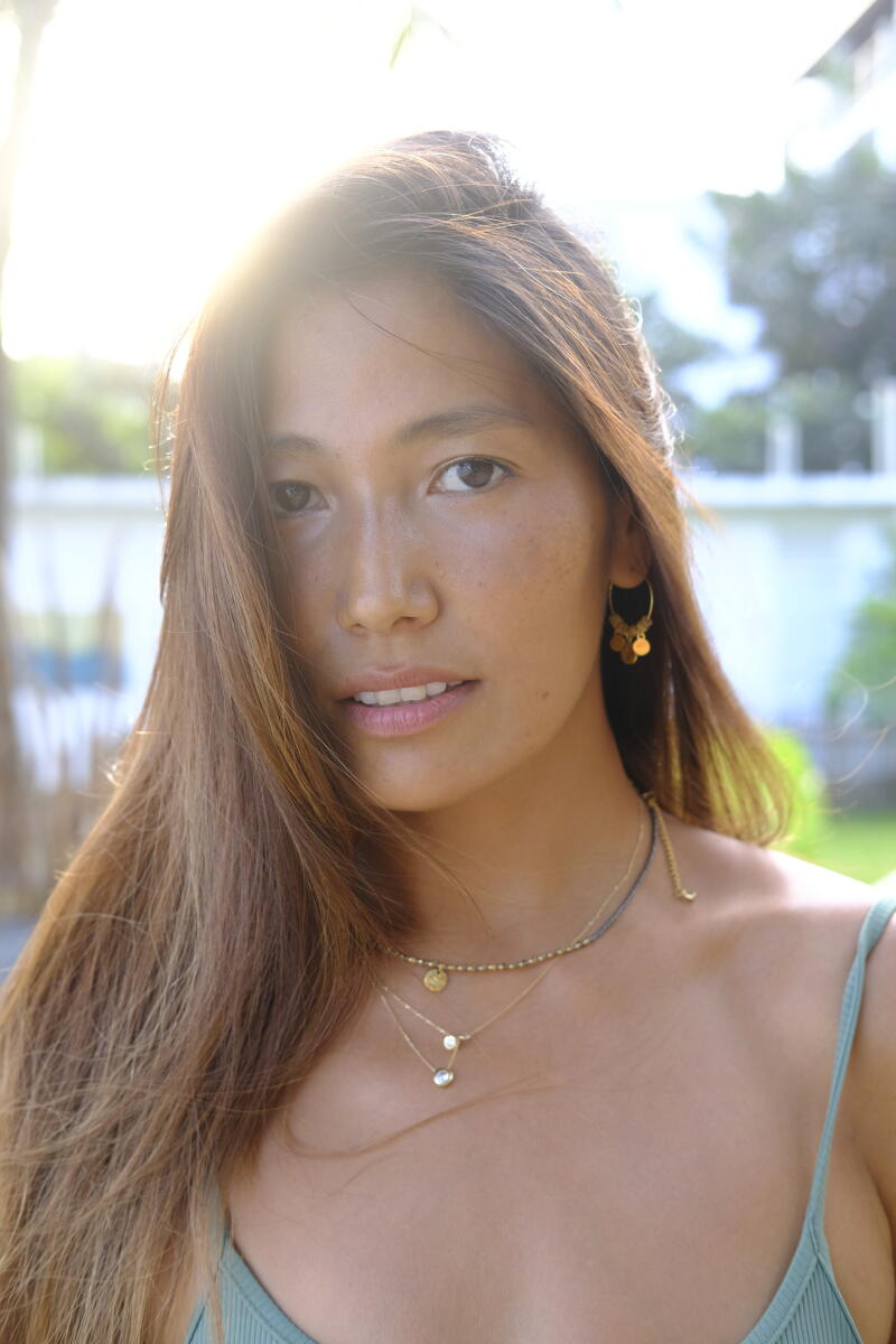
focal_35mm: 53
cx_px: 448
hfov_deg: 25.5
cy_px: 672
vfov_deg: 37.5
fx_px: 1979
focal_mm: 35
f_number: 4
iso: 500
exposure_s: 1/60
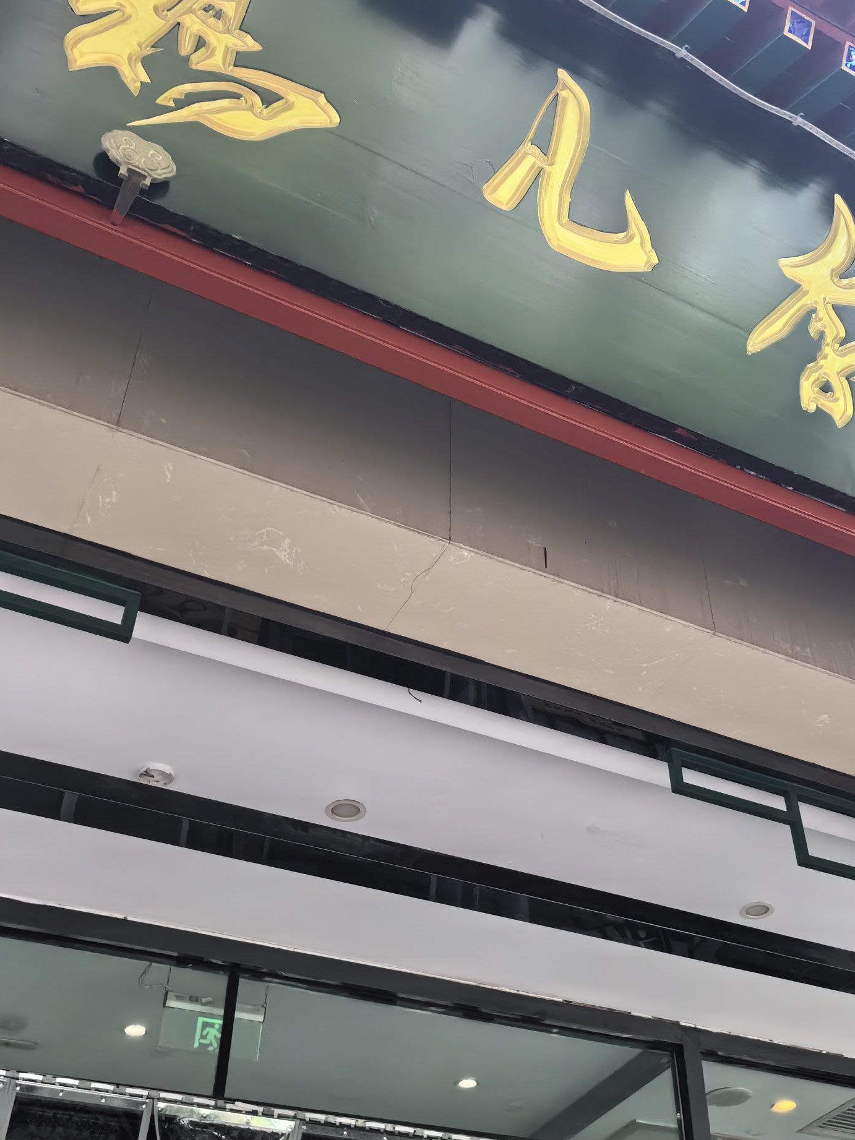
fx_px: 1317
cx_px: 582
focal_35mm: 40
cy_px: 548
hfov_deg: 35.5
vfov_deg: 46.8
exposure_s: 1/500
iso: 50
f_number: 2
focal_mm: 5.75
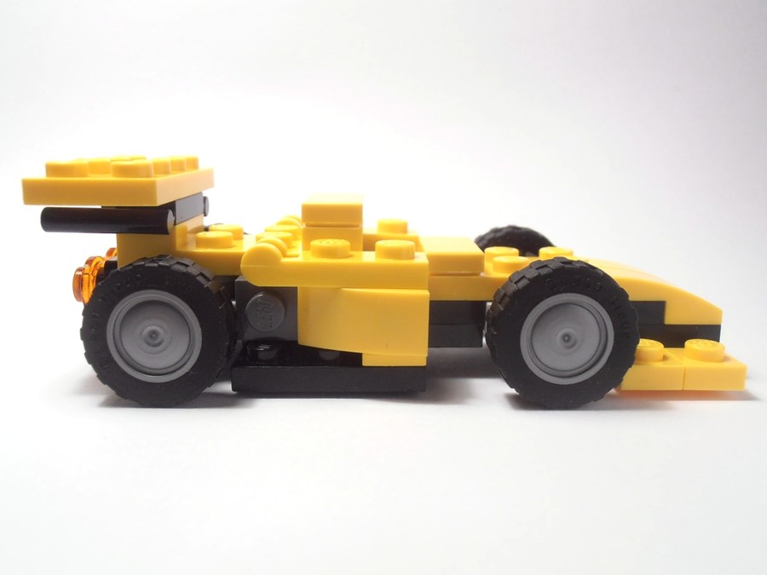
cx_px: 384
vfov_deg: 38.7
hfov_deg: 50.1
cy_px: 288
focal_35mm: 37
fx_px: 820
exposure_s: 1/60
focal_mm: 6.61
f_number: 3.9
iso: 80
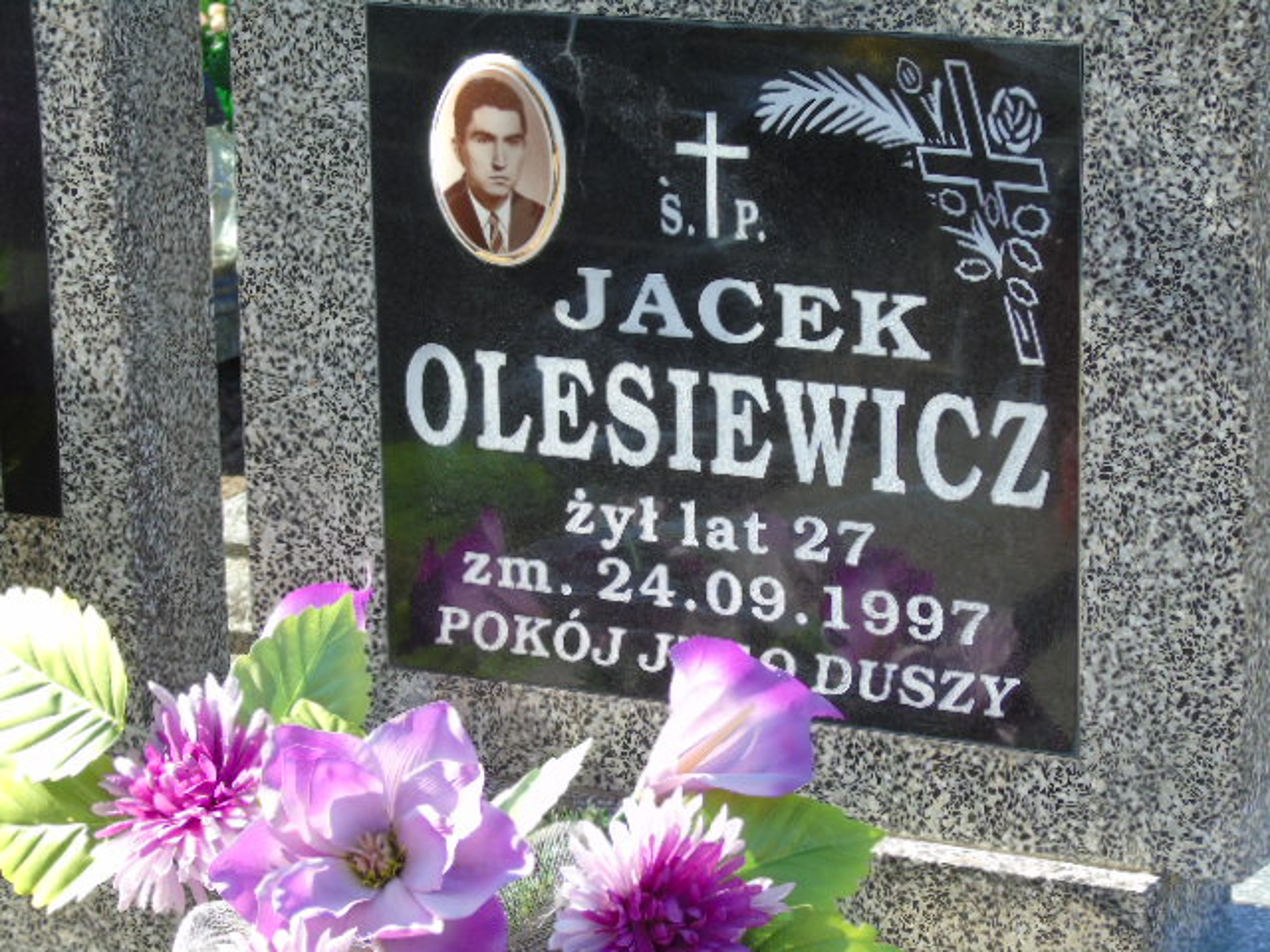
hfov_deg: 15.9
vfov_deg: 12.0
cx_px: 635
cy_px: 476
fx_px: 4549
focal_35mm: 124
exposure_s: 1/100
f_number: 4.6
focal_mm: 22
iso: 80
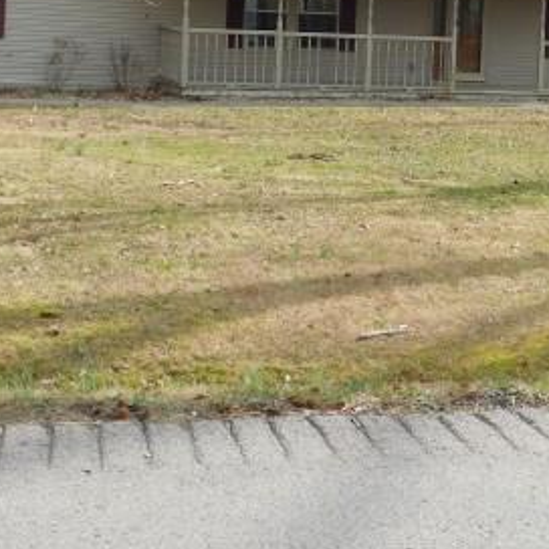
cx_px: 323
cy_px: 67
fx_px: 1346
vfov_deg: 22.6
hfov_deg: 23.0
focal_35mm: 75
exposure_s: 1/500
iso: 125
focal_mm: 6.3
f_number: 3.5
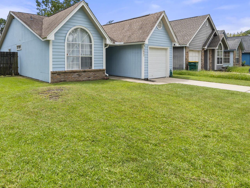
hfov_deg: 69.5
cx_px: 83
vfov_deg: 55.3
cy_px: 59
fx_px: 173
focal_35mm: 24
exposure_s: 1/800
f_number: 8
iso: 320
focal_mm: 16
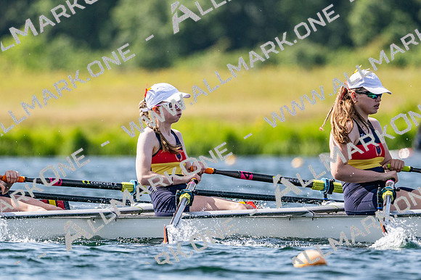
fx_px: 7012
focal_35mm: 600
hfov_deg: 3.4
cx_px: 210
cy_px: 140
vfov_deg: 2.3
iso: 280
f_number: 4.5
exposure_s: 1/2500
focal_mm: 400
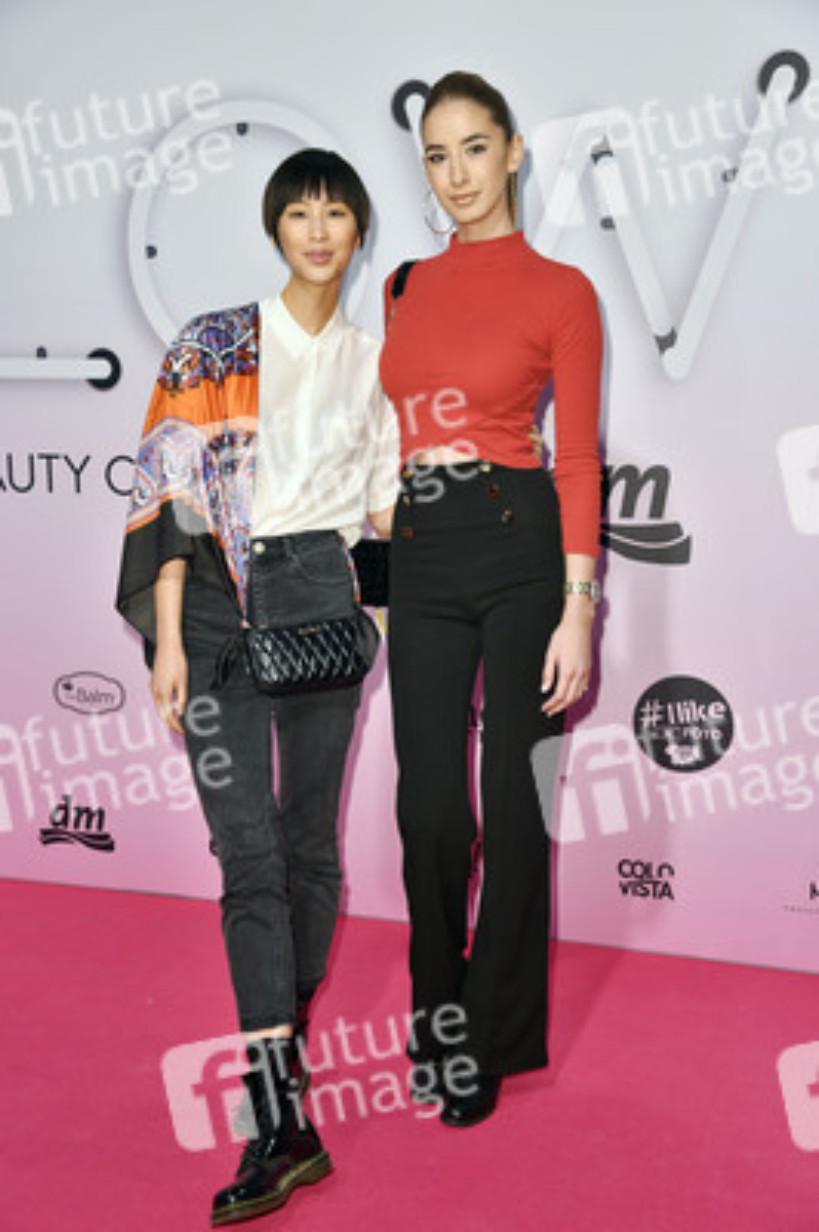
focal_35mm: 46
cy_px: 616
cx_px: 410
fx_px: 1572
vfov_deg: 42.8
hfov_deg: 29.2
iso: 400
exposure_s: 1/200
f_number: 5.6
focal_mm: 46
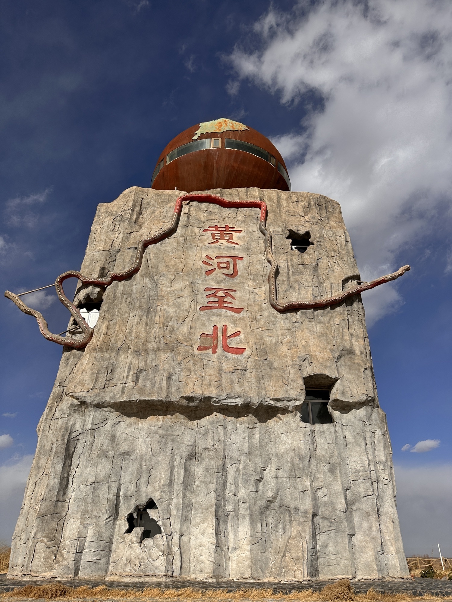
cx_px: 226
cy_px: 301
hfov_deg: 56.8
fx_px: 418
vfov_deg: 71.6
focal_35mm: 24
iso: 80
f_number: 1.78
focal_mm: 6.86
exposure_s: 1/15625
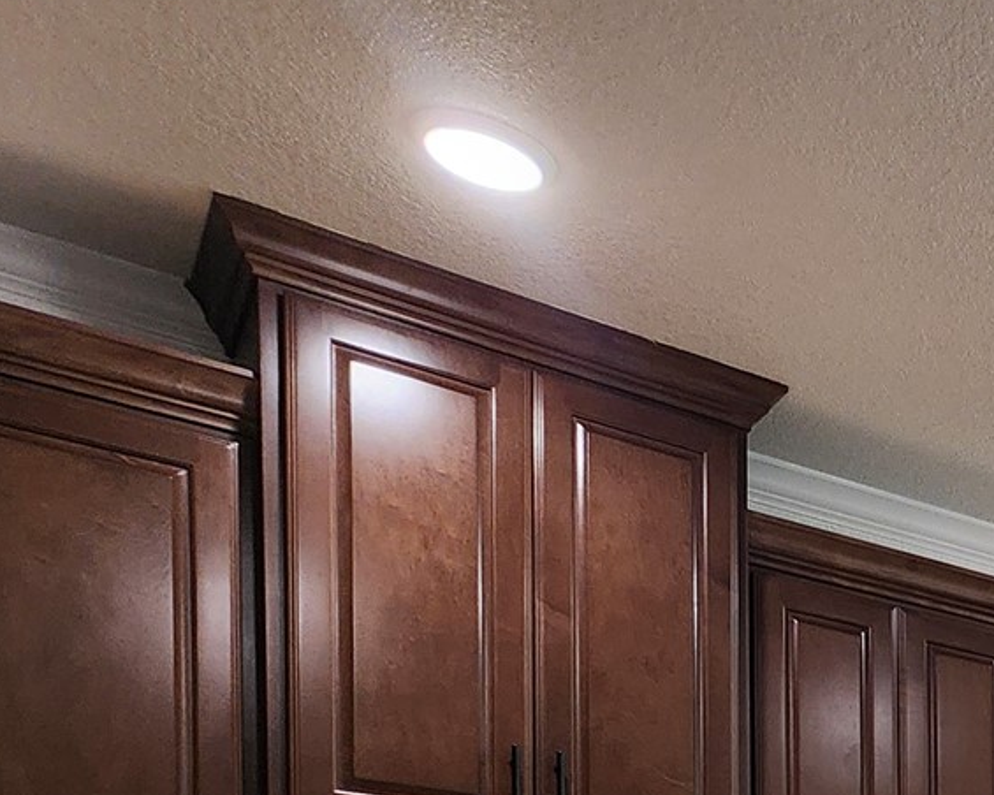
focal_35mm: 46
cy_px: 1159
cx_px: 1509
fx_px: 1353
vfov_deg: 25.5
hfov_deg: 27.3
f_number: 2.2
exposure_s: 1/60
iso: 160
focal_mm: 2.2
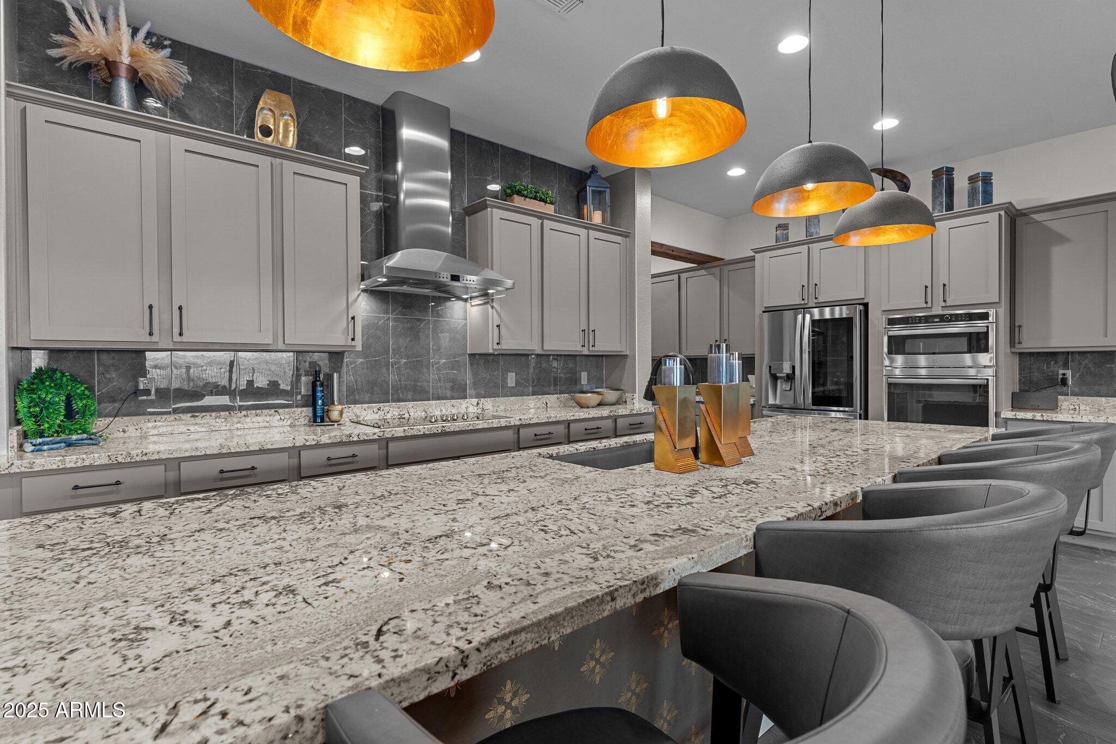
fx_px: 521
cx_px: 558
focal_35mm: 17
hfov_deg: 94.0
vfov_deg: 71.1
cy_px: 372
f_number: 8
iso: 400
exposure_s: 1/2
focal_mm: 16.8
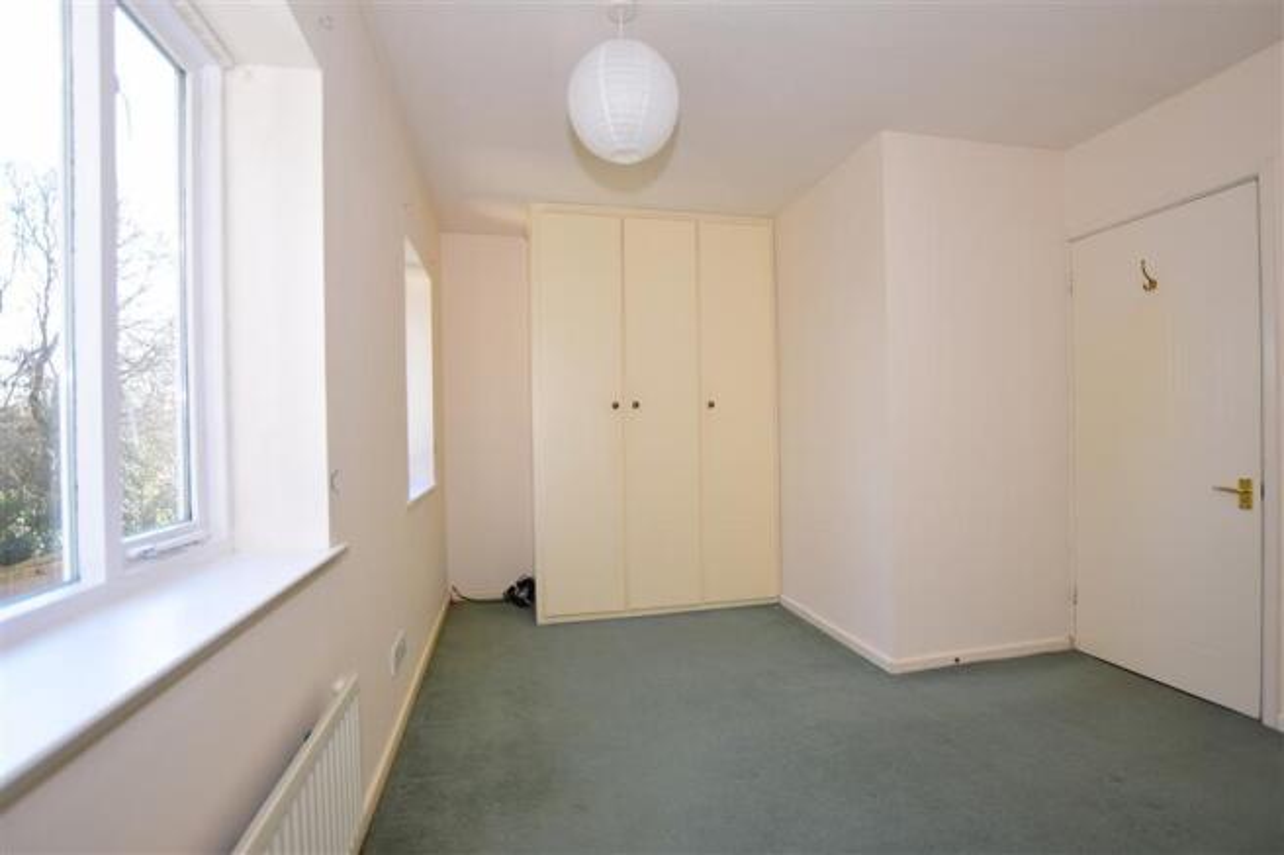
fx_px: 535
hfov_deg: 100.4
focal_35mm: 15
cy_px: 428
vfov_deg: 77.3
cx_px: 642
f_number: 3.5
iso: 400
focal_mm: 10
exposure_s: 1/200
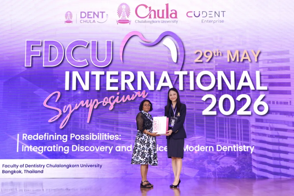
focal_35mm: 39
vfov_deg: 34.3
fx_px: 319
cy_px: 98
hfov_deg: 49.5
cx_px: 147
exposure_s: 1/60
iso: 250
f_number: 4
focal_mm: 39
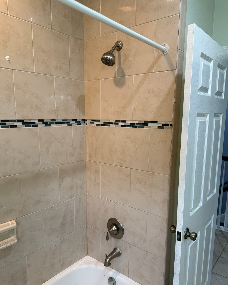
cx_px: 114
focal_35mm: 26
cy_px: 158
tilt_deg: -10.1
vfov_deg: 65.9
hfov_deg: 54.9
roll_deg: -0.8
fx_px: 219
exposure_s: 1/120
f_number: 1.78
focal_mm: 6.76
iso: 125
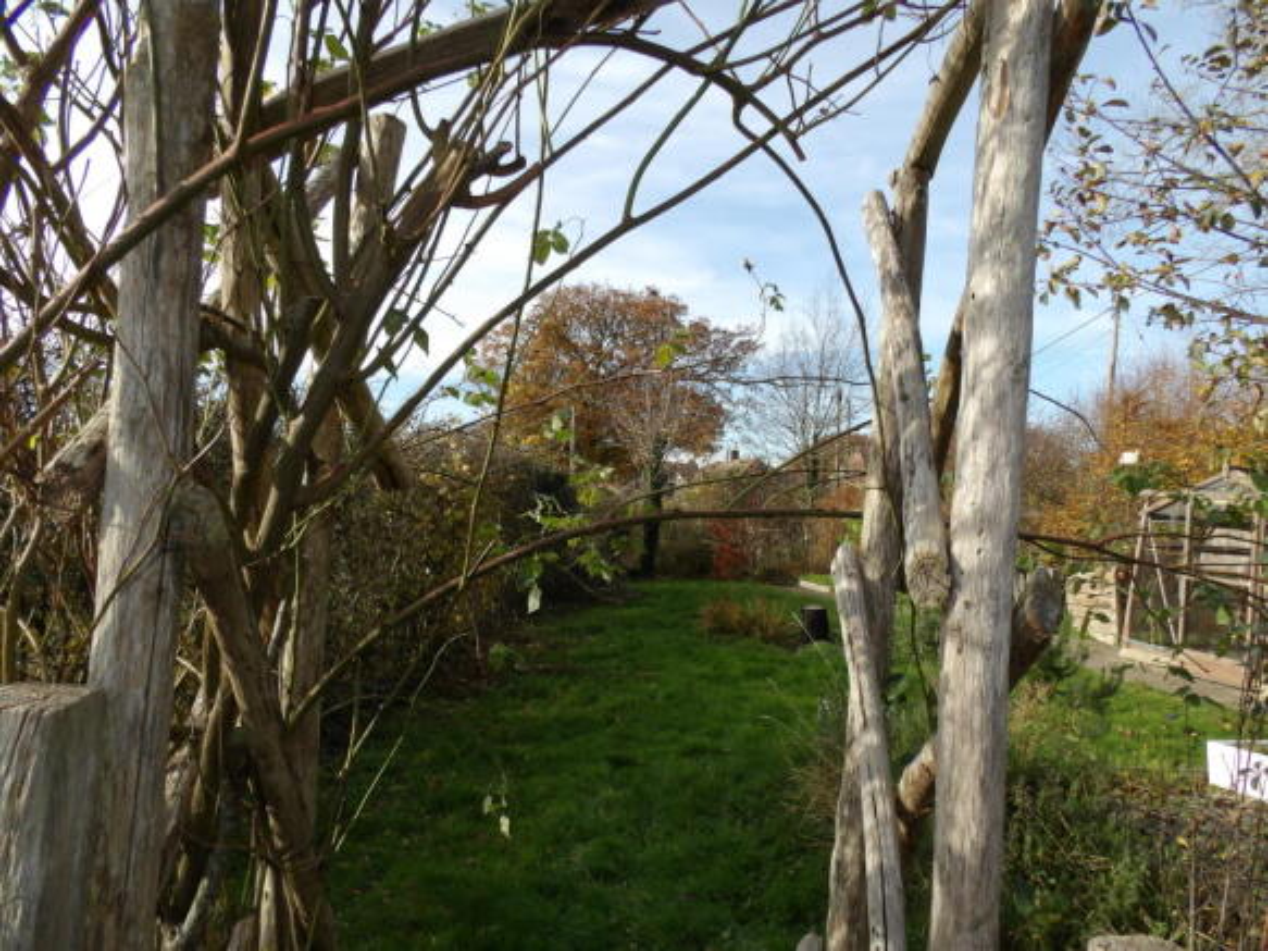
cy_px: 476
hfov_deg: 71.6
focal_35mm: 24
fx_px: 879
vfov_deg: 56.8
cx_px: 634
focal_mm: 4.3
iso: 100
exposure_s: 1/263
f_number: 4.1
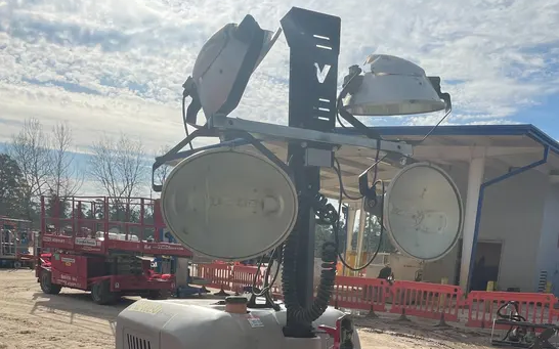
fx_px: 564
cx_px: 280
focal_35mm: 37
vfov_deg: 31.7
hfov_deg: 52.8
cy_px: 353
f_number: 1.6
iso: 50
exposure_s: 1/6494
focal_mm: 4.2
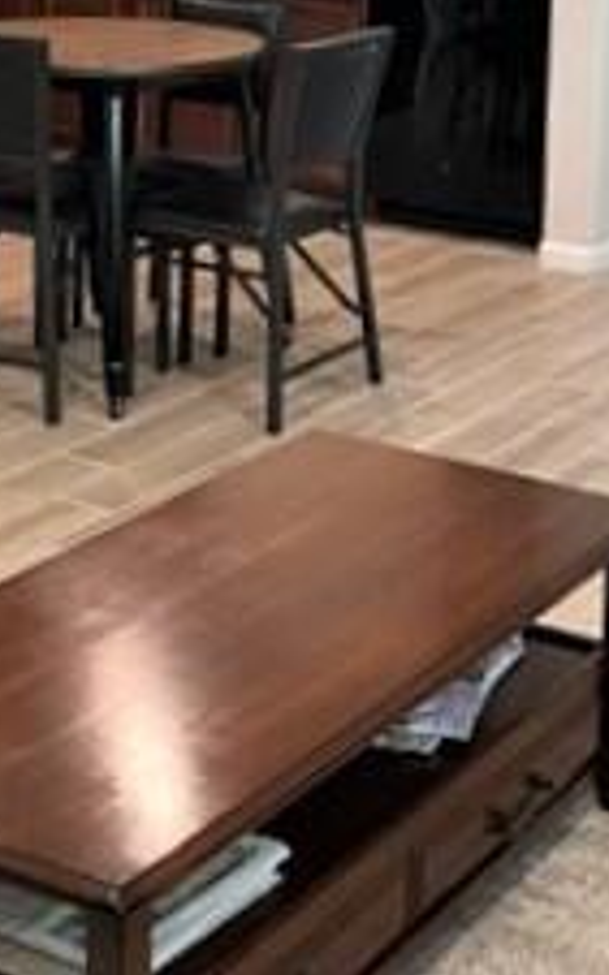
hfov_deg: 17.4
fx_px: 1968
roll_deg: -3.9
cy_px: -2
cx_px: 516
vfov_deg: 26.4
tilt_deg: -7.0
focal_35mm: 74
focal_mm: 4.2
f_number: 1.6
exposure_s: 1/60
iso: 160
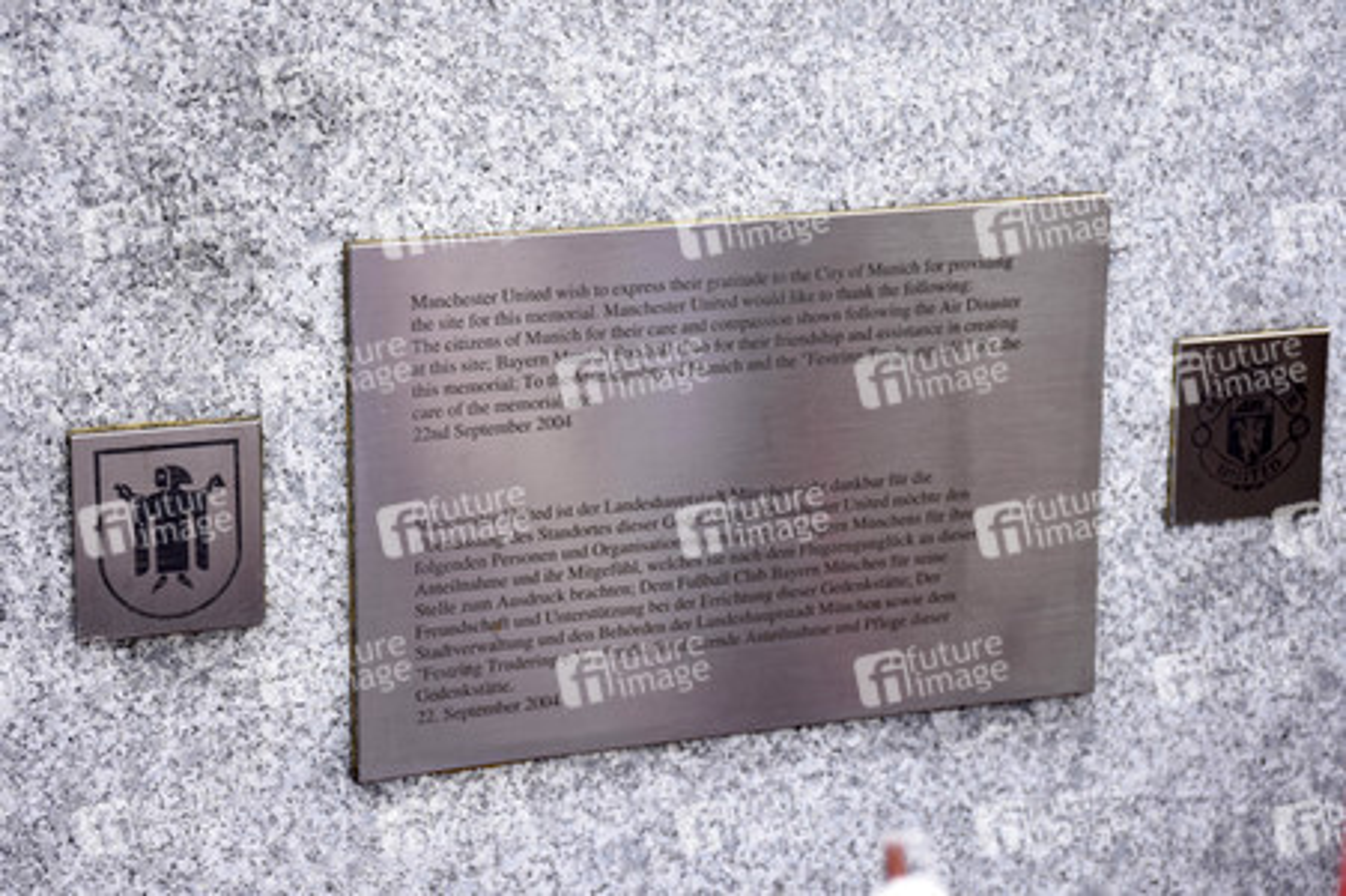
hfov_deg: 22.6
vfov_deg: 15.2
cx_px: 673
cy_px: 448
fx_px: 3362
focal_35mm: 90
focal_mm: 60
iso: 160
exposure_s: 1/125
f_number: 6.3
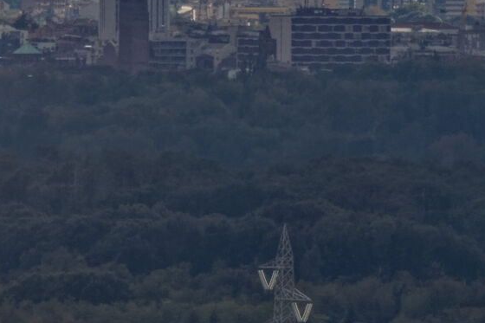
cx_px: -268
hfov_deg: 0.8
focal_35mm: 2573
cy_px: 33
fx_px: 34652
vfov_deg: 0.5
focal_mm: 600
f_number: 8
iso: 1250
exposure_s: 1/2000
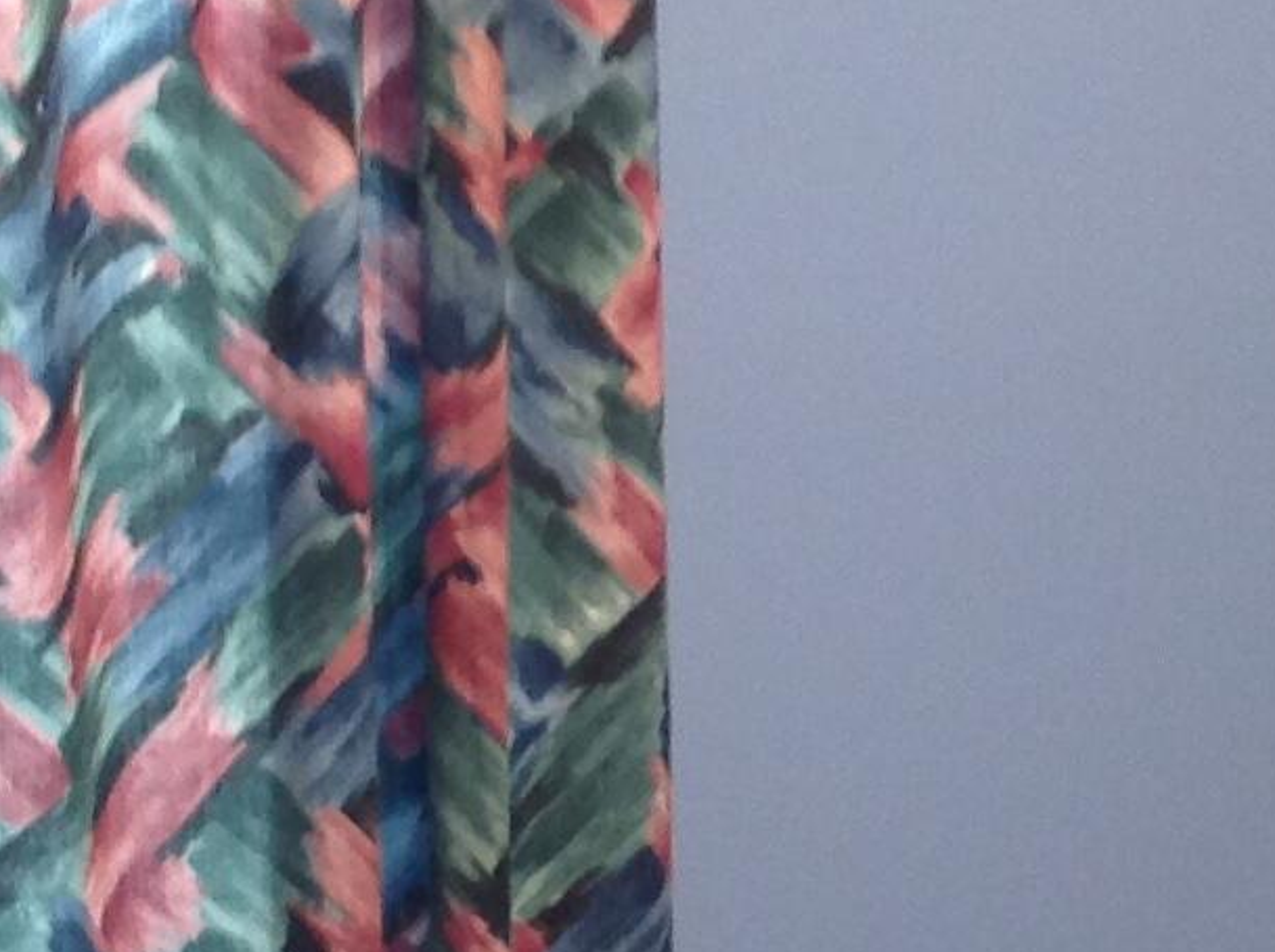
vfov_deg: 9.9
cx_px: 1103
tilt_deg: -7.7
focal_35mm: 149
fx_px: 5481
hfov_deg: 13.2
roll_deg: +0.1
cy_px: 446
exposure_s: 1/15
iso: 125
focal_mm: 4.28
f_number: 2.4
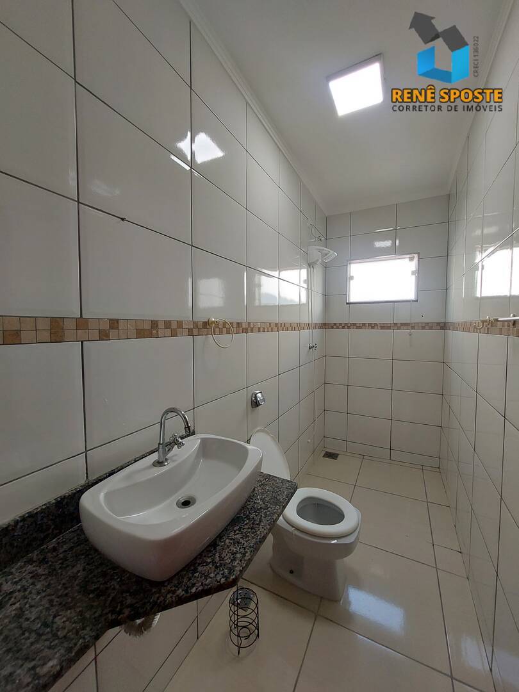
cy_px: 346
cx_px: 260
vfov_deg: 106.2
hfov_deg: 89.9
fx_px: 260
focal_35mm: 13
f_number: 2.2
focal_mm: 1.74
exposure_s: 1/60
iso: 64
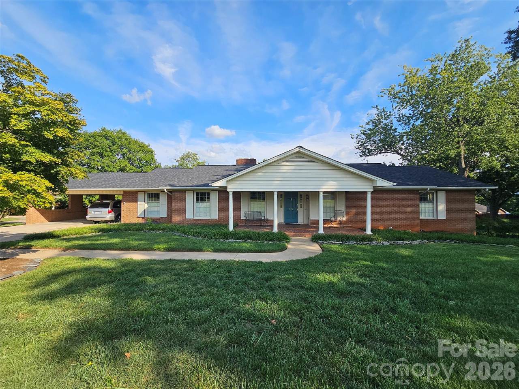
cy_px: 194
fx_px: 195
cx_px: 260
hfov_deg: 106.2
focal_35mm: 13
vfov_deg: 89.9
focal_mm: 2.2
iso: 50
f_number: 2.2
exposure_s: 1/1376
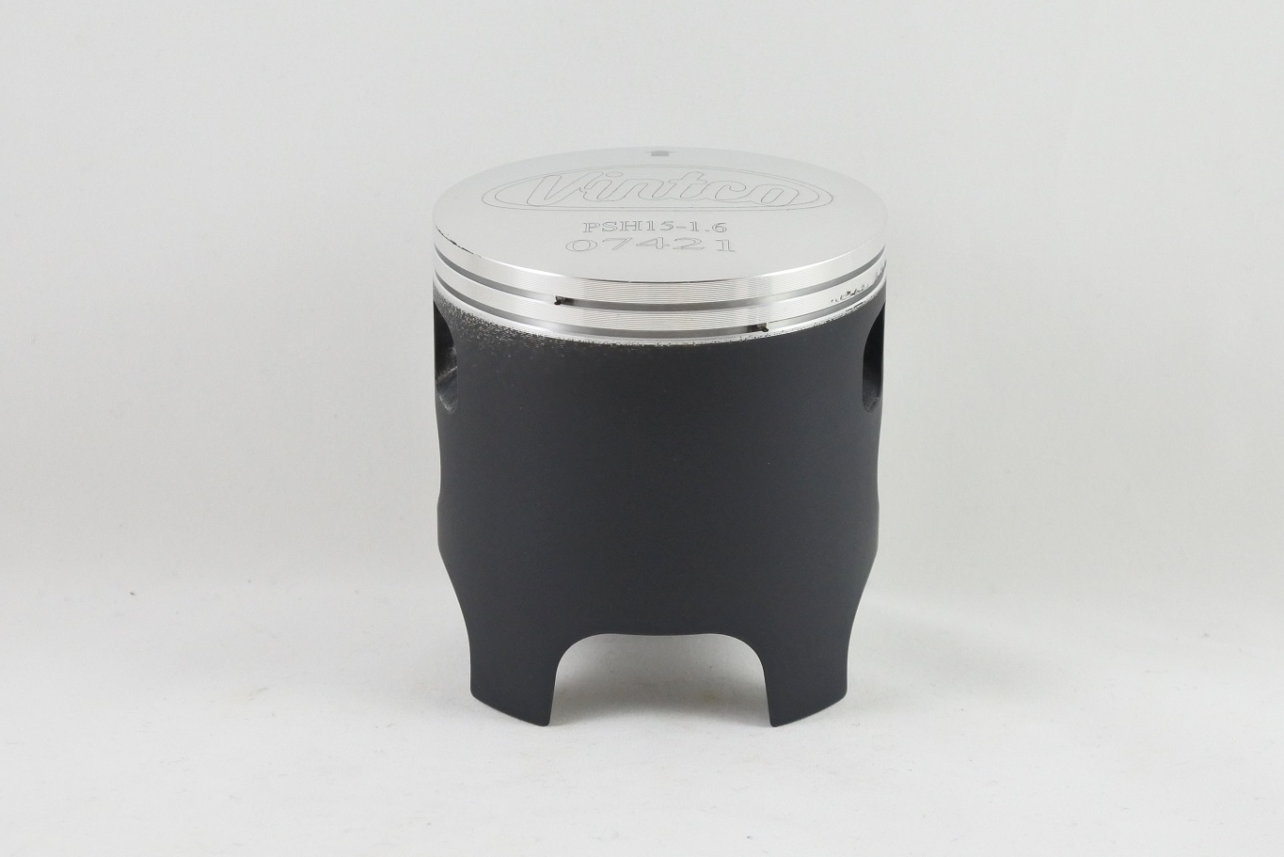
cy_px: 436
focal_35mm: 57
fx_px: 2034
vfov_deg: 23.8
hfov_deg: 35.0
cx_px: 661
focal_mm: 20.6
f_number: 4.8
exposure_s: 1/125
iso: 640
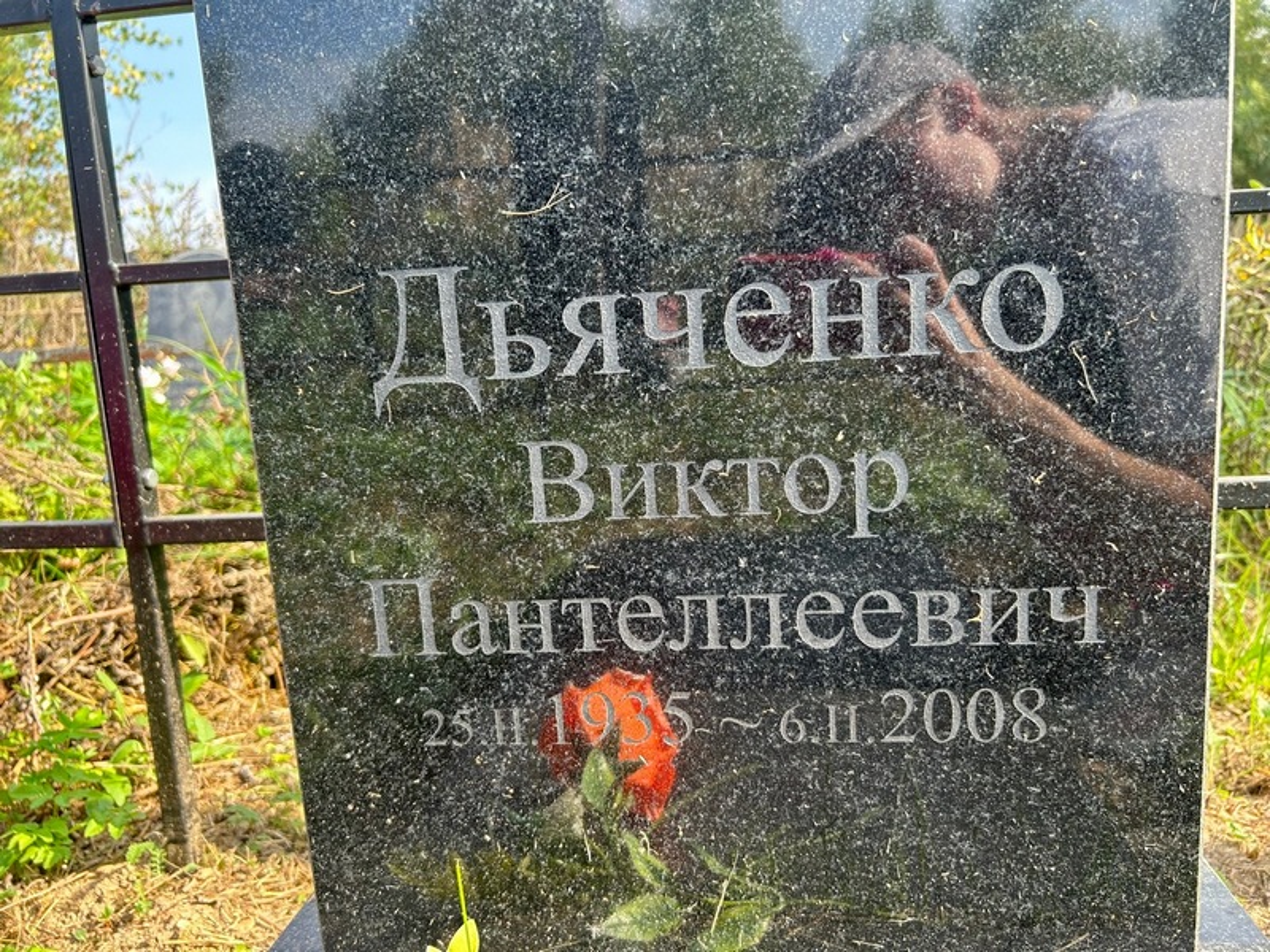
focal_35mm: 26
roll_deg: +2.7
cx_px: 635
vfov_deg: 53.1
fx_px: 954
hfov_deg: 67.3
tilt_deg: -9.1
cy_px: 476
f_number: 1.5
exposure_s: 1/380
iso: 50
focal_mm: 5.7
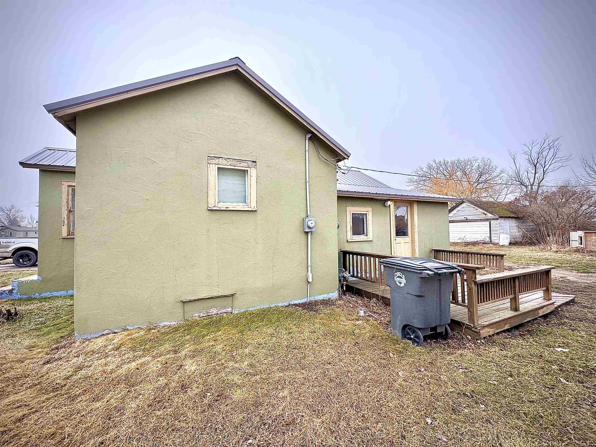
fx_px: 241
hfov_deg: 102.1
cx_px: 298
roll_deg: +0.6
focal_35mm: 14
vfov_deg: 85.7
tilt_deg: +1.5
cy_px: 224
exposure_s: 1/332
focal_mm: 2.22
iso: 40
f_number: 2.2
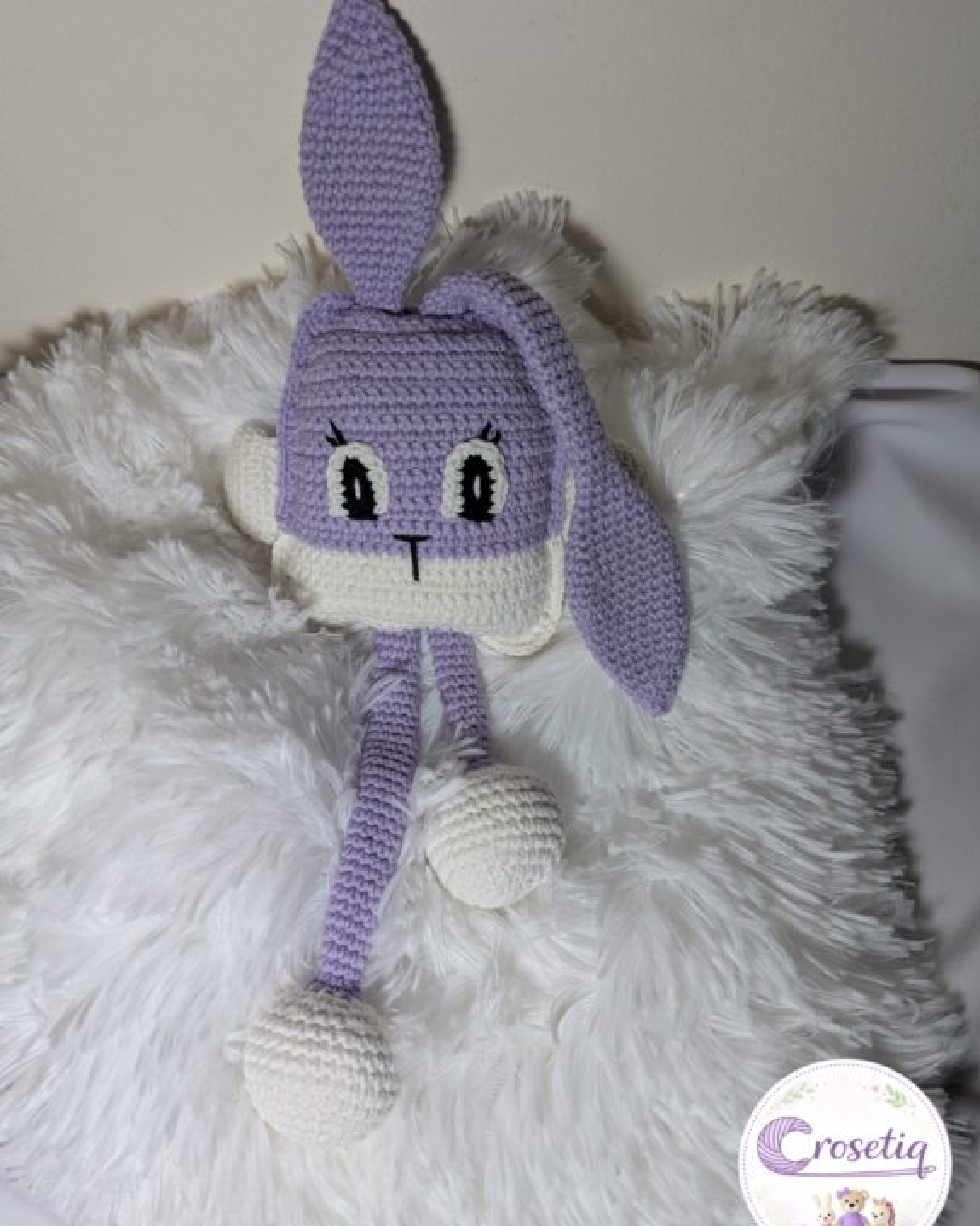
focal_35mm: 26
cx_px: 470
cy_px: 625
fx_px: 943
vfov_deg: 66.0
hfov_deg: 54.9
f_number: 1.68
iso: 21
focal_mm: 6.9
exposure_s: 1/58.3
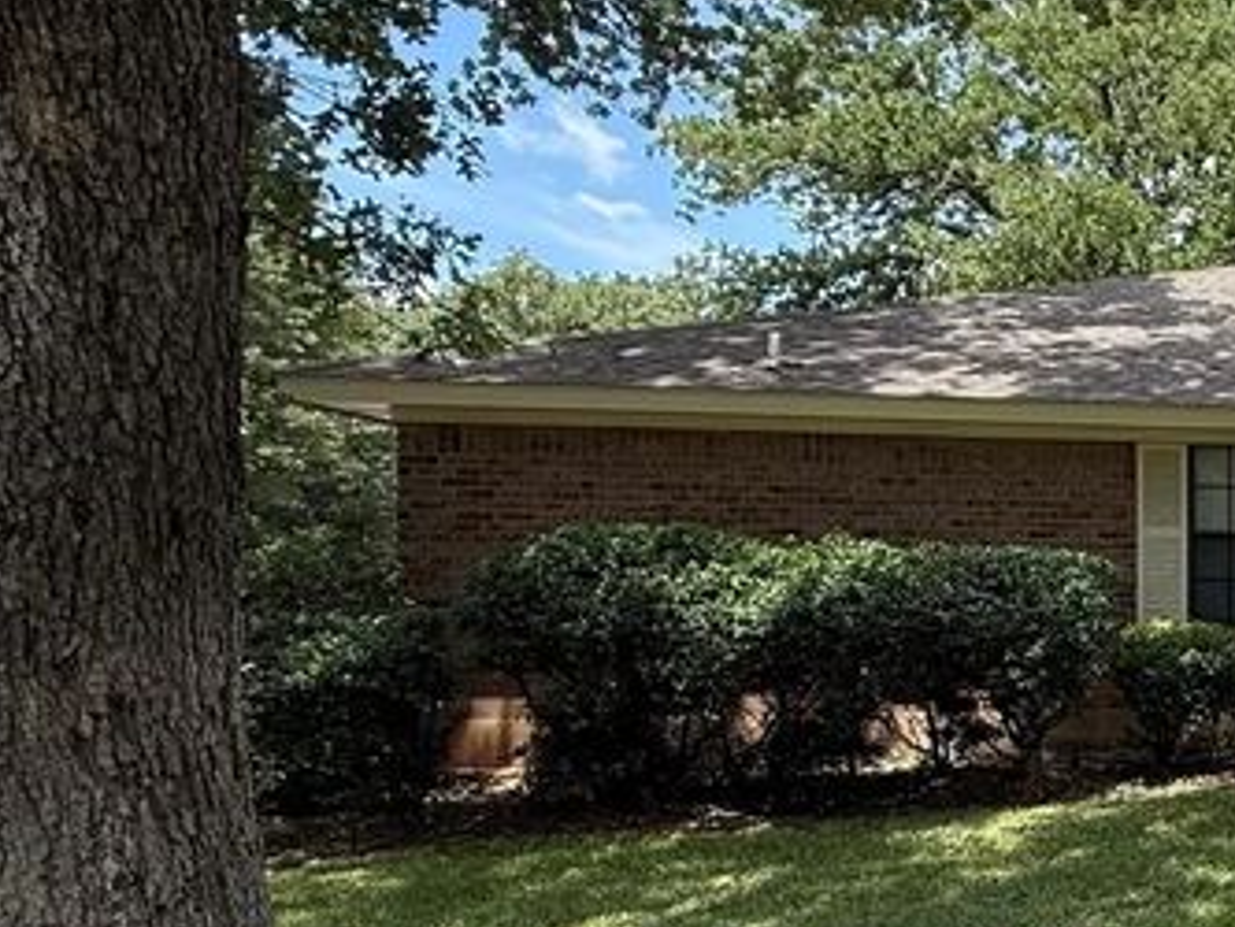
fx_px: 1535
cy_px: 623
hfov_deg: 29.9
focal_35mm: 43
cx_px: 1769
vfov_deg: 33.3
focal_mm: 2.22
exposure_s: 1/701
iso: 64
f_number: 2.2
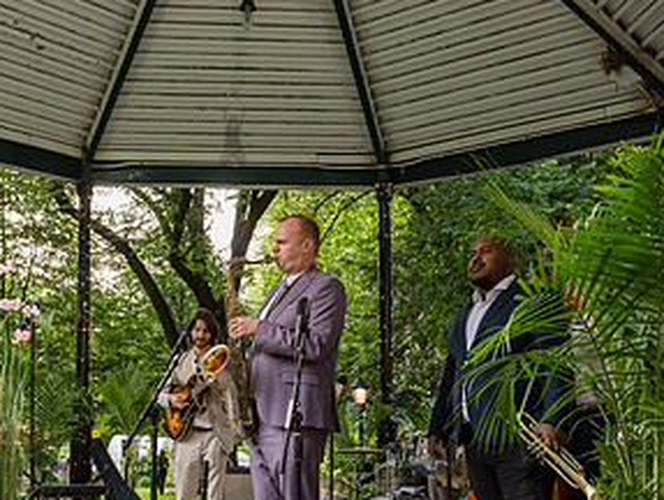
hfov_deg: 34.7
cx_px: 250
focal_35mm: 55
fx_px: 1056
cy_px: 351
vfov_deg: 26.4
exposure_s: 1/250
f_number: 4.5
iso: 1000
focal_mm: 27
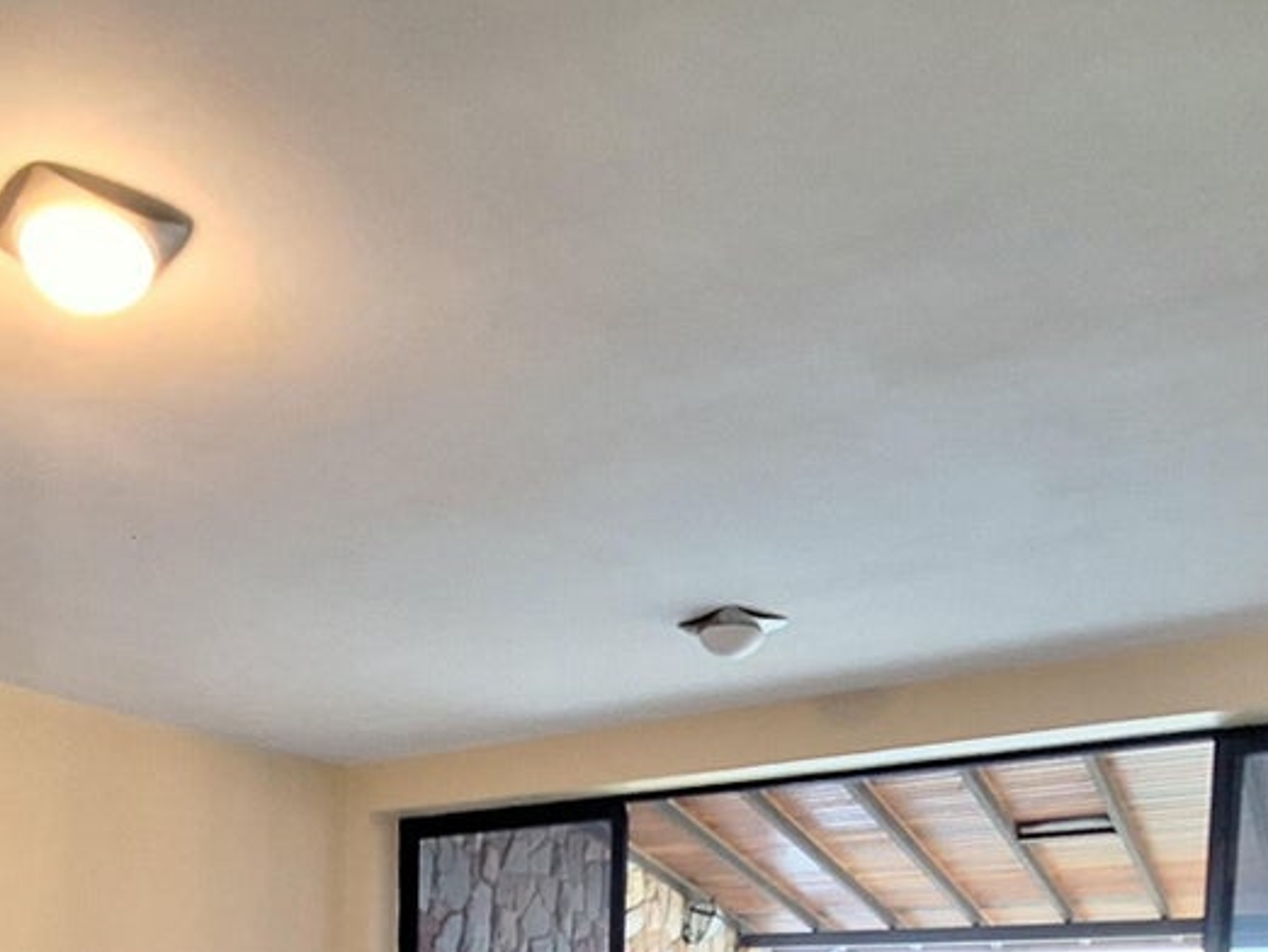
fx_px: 1246
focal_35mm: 34
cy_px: 1141
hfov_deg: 53.0
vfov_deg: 33.9
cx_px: 434
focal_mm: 1.74
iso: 400
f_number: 2.2
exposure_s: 1/20
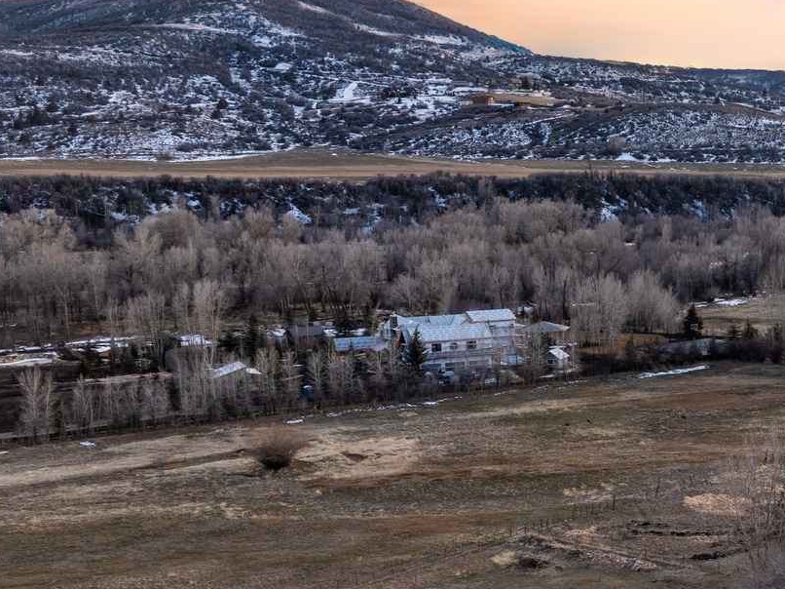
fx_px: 1383
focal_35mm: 61
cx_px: 937
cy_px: 409
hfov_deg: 27.8
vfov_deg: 23.9
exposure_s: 1/30
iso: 100
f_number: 6.3
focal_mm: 12.29
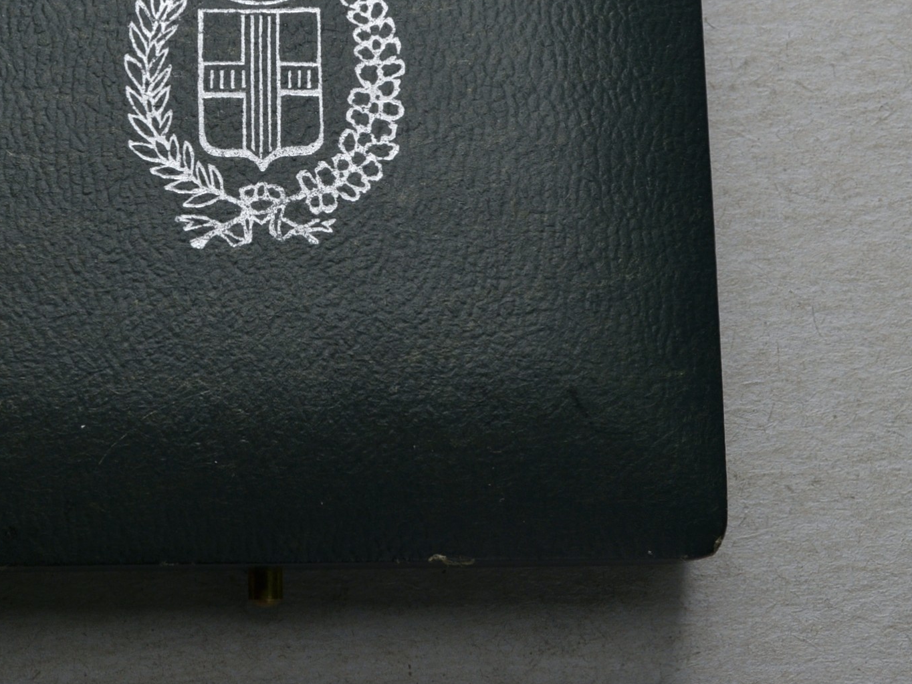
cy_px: 155
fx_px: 2055
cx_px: 269
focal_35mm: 78
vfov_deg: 18.7
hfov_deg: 24.8
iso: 400
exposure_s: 1/200
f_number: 14
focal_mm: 30
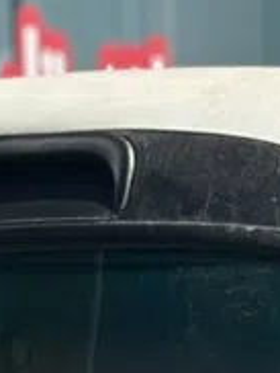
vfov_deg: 5.4
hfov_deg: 4.1
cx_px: 683
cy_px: 673
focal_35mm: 360
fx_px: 3874
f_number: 1.78
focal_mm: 6.86
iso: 100
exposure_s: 1/9804
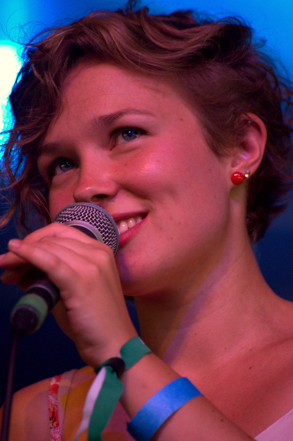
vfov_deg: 5.1
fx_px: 4958
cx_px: 146
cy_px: 220
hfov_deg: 3.4
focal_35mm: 405
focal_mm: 270
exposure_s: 1/160
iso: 2500
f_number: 5.6
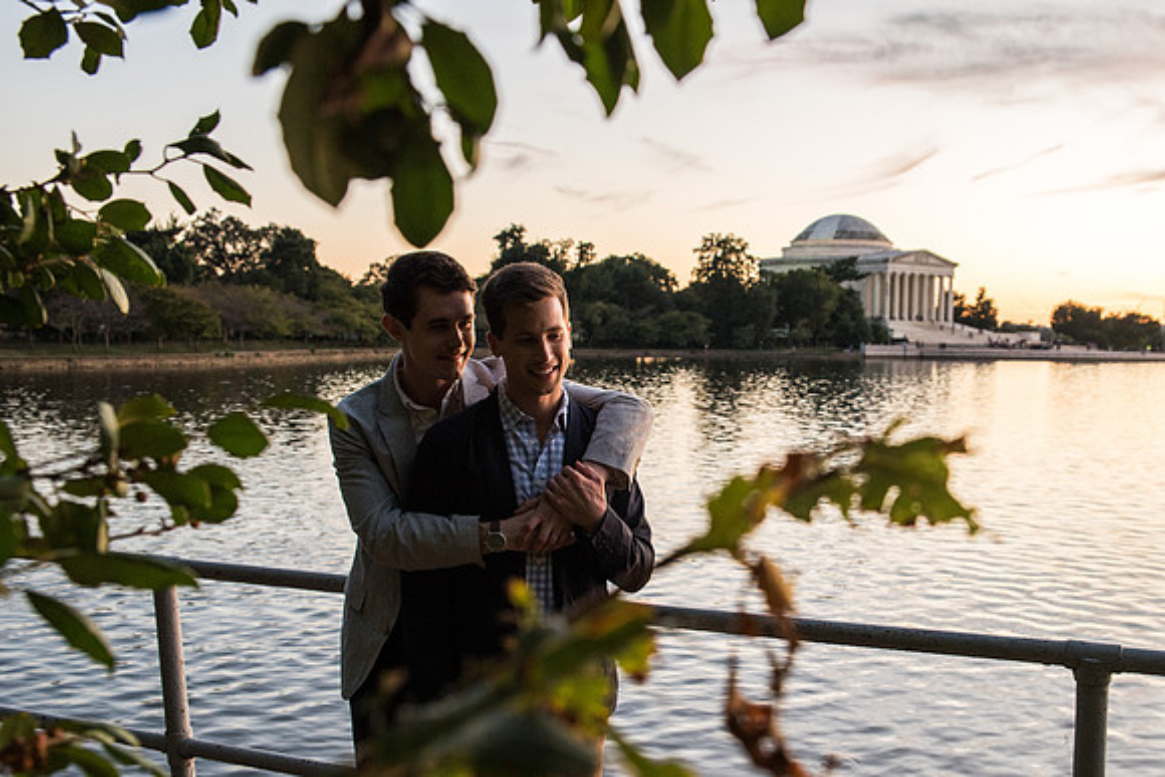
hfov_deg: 48.7
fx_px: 1274
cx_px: 716
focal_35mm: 39
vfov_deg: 33.8
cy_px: 478
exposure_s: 1/100
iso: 900
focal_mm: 32
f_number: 2.8
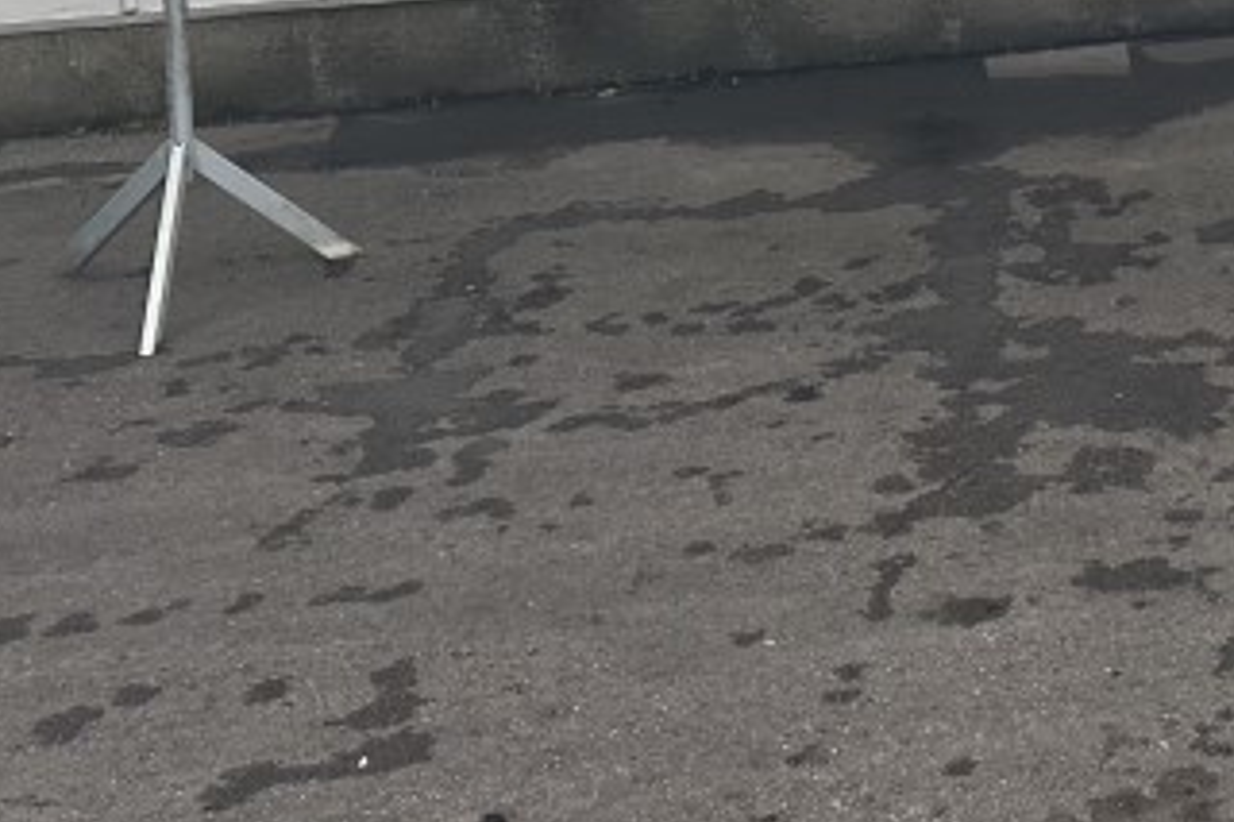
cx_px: 1635
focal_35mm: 80
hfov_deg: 22.5
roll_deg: +1.1
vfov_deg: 16.2
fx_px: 2741
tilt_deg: -11.2
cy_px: -212
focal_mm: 6.86
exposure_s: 1/694
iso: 80
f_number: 1.78
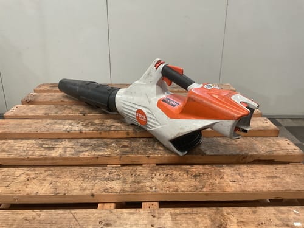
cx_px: 152
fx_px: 255
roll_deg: -0.3
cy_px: 114
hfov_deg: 61.7
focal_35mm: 29
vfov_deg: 48.2
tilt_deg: -23.8
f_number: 1.8
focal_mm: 3
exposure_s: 1/60
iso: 160
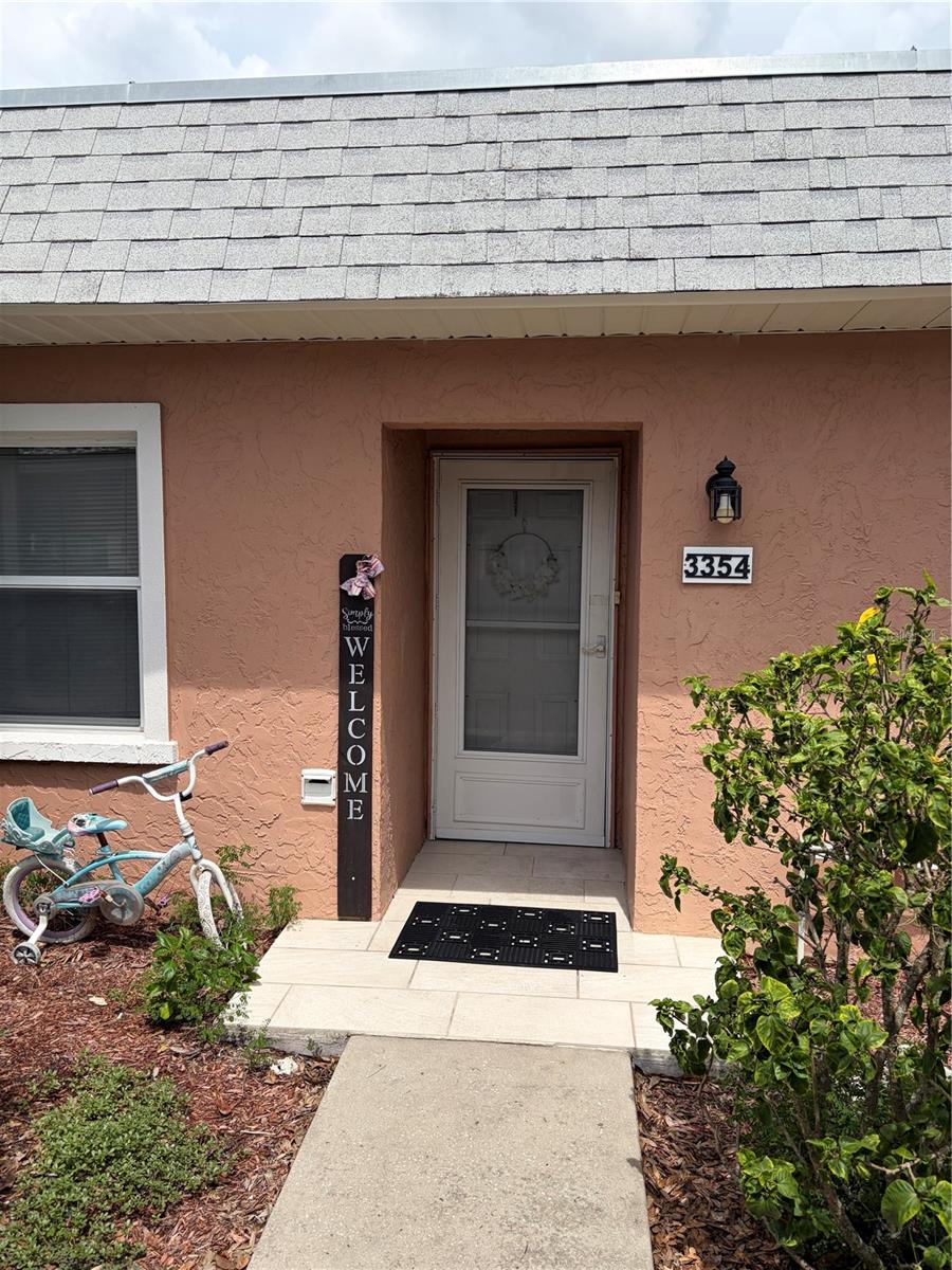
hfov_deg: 53.1
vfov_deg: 67.3
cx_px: 476
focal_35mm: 26
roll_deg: -0.2
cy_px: 635
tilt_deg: -7.2
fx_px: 953
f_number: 1.6
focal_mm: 5.96
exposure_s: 1/4065
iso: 50
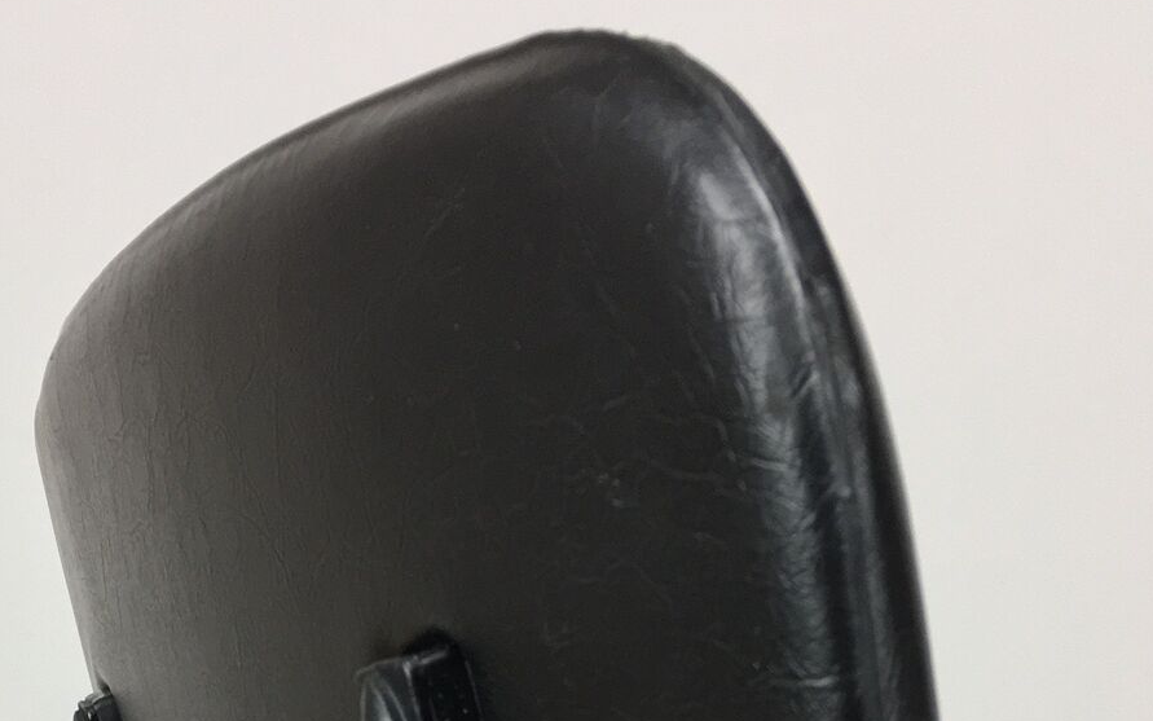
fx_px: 2168
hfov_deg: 29.6
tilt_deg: -13.3
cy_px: 1234
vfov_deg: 16.3
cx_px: 410
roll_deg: -2.2
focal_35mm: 69
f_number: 2.2
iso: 50
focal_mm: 4.15
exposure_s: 1/33
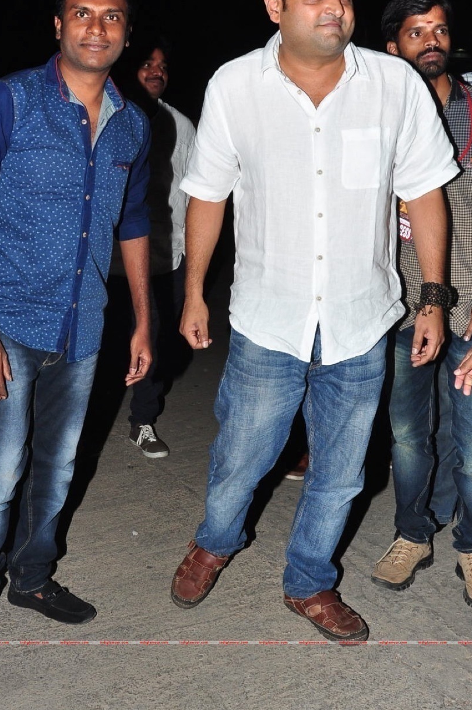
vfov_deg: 48.3
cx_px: 193
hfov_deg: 33.2
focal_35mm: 40
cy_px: 299
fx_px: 789
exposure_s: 1/125
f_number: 9
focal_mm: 18
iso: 500
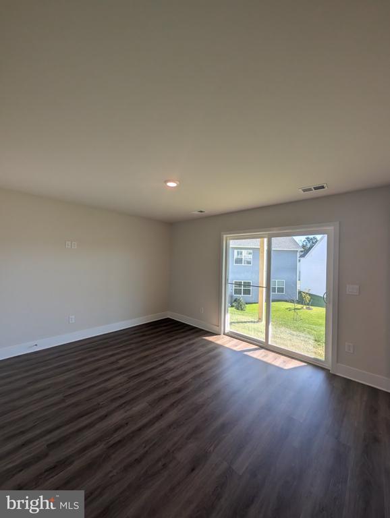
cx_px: 195
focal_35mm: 12
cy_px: 259
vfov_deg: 110.5
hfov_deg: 94.6
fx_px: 180
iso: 45
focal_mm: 2.02
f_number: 1.7
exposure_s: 1/406
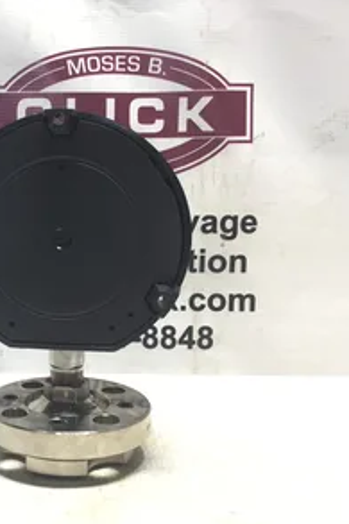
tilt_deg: -7.6
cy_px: 263
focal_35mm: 44
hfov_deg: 29.3
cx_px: 41
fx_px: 641
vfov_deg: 44.5
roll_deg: -1.1
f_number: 2.4
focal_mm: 3.3
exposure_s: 1/60
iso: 32
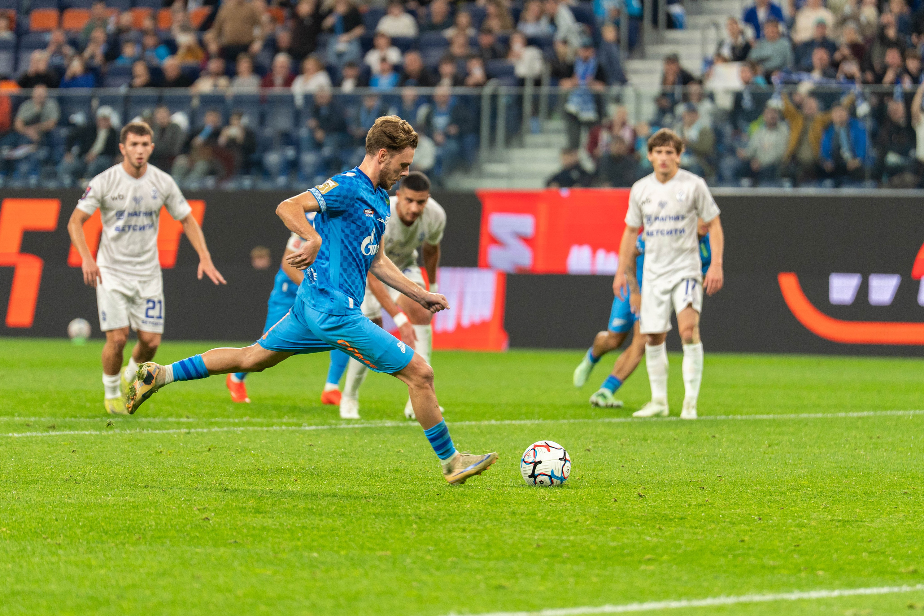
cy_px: 281
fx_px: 6782
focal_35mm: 264
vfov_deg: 5.2
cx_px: 464
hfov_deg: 7.8
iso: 800
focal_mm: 200
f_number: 2.8
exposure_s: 1/1000
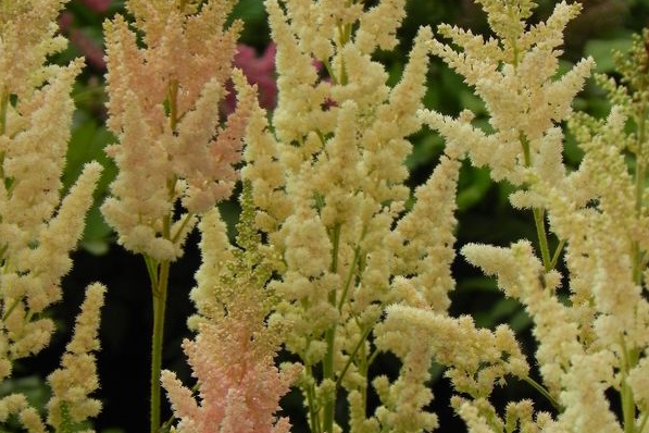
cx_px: 324
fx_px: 6201
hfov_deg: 6.0
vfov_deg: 4.0
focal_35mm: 344
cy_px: 232
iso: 160
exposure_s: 1/400
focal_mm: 44
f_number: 5.6
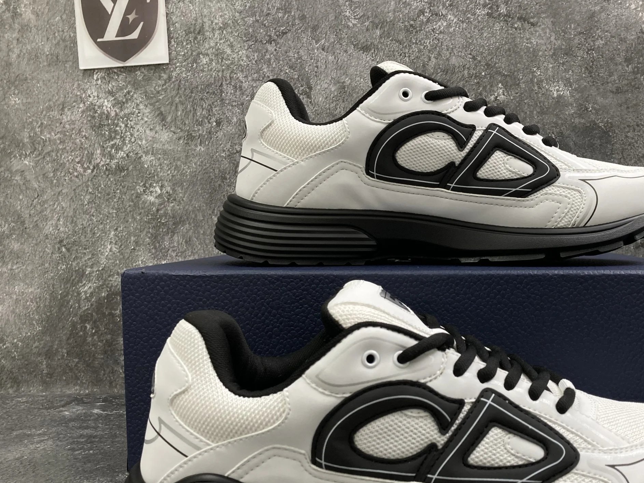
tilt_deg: -4.4
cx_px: 415
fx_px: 707
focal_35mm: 38
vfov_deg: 37.6
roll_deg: -0.2
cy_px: 294
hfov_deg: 48.4
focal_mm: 3.99
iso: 64
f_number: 1.8
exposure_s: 1/121
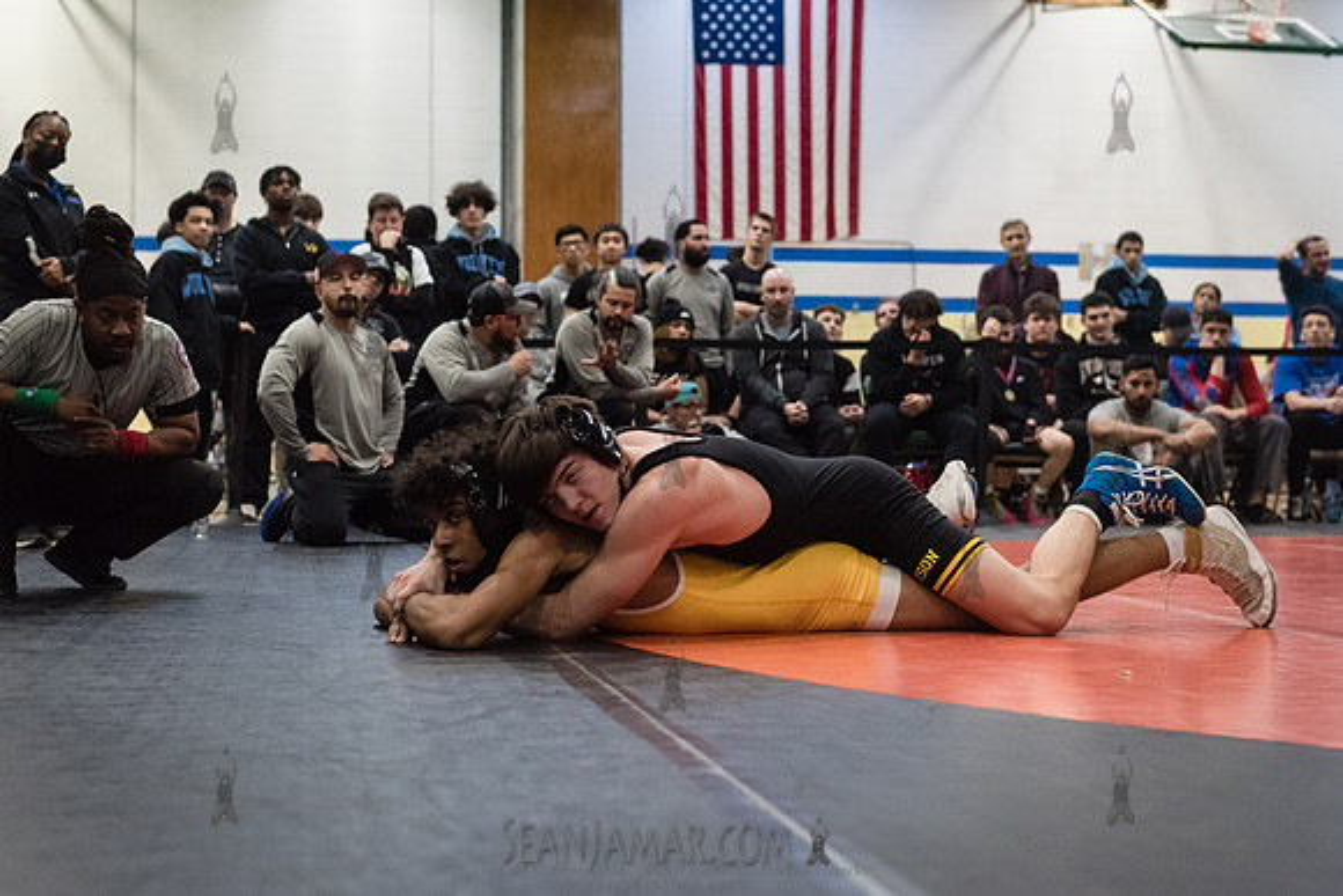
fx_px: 2214
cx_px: 672
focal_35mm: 59
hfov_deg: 33.7
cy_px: 448
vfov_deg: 22.9
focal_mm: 55
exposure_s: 1/500
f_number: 3.2
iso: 8000
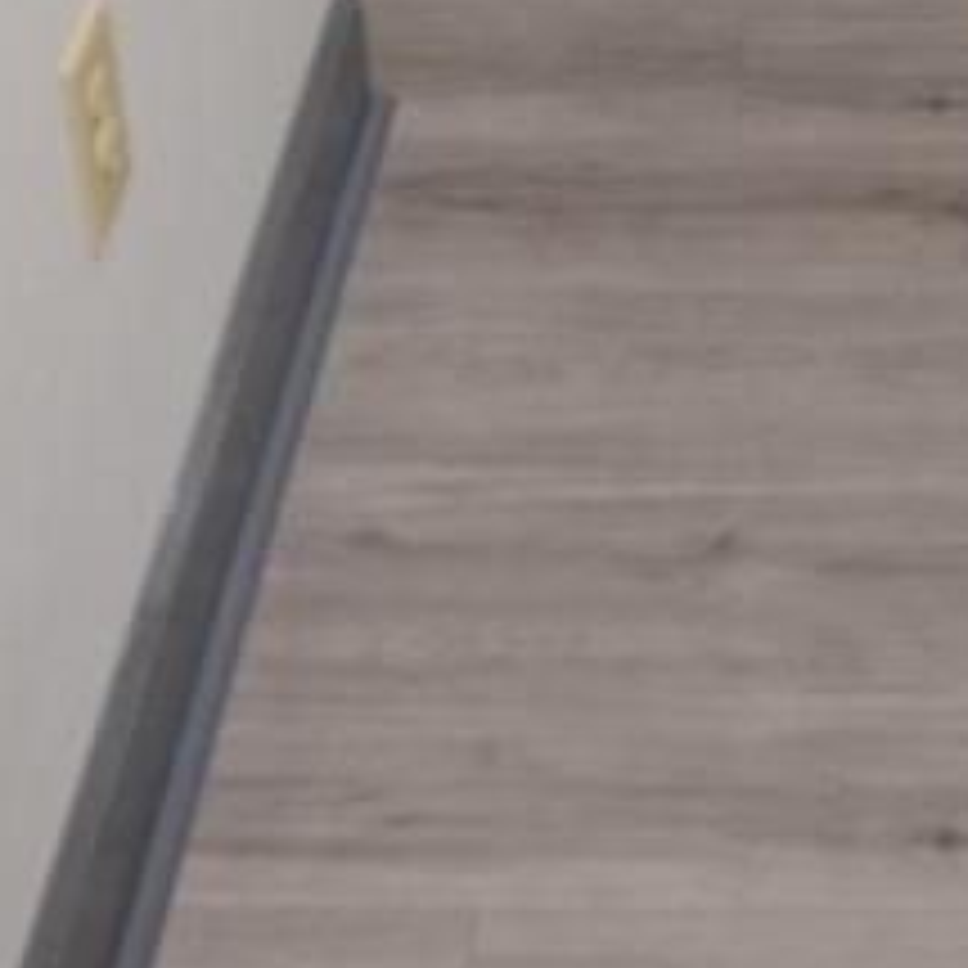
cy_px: -149
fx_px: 3006
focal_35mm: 95
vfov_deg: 17.6
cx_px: 959
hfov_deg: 17.9
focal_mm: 10
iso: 800
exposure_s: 1/60
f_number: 4
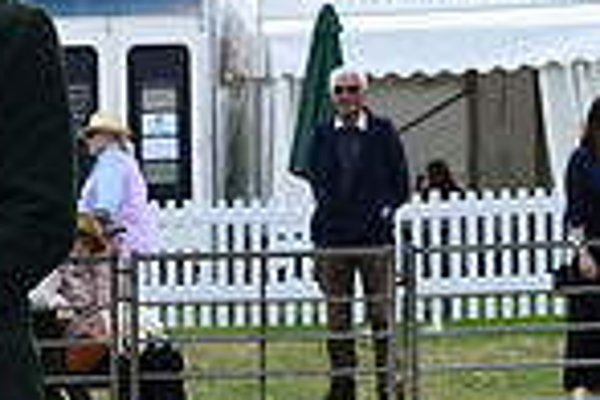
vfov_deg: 6.9
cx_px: -576
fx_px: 3283
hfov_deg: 9.8
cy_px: 498
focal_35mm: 197
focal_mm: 50
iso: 500
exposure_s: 1/1250
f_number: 7.1
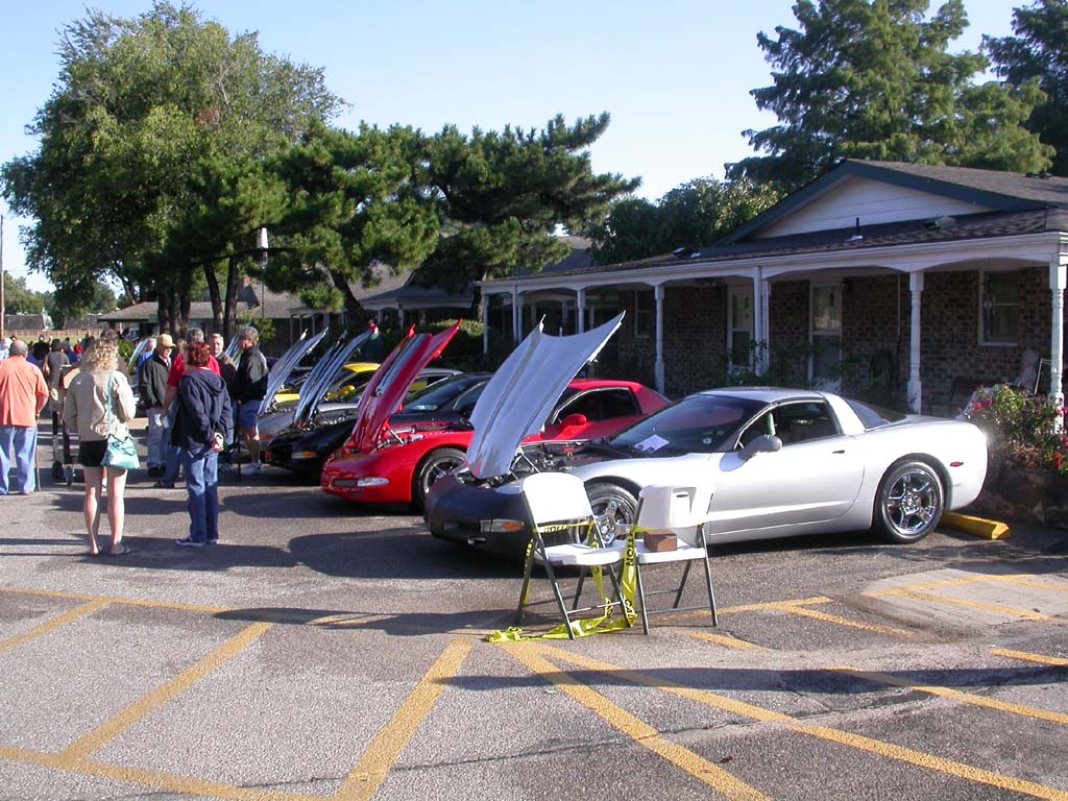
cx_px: 534
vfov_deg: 37.7
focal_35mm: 38
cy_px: 400
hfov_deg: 49.0
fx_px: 1172
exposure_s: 1/205
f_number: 6
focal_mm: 7.85
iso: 100
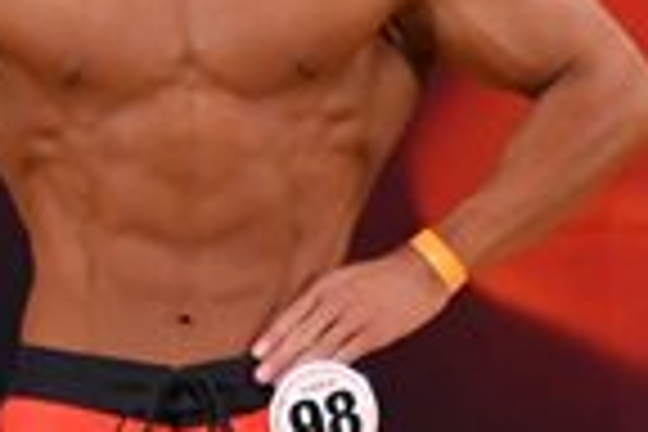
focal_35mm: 1289
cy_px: 490
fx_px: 23200
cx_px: 421
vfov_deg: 1.1
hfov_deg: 1.6
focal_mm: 160
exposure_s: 1/400
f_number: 5.6
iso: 2500
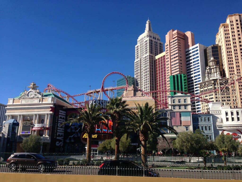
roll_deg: -1.4
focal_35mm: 33
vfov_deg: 42.9
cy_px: 91
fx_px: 231
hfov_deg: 55.4
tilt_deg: +13.5
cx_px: 121
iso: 50
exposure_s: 1/1595
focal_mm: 4.12
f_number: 2.4
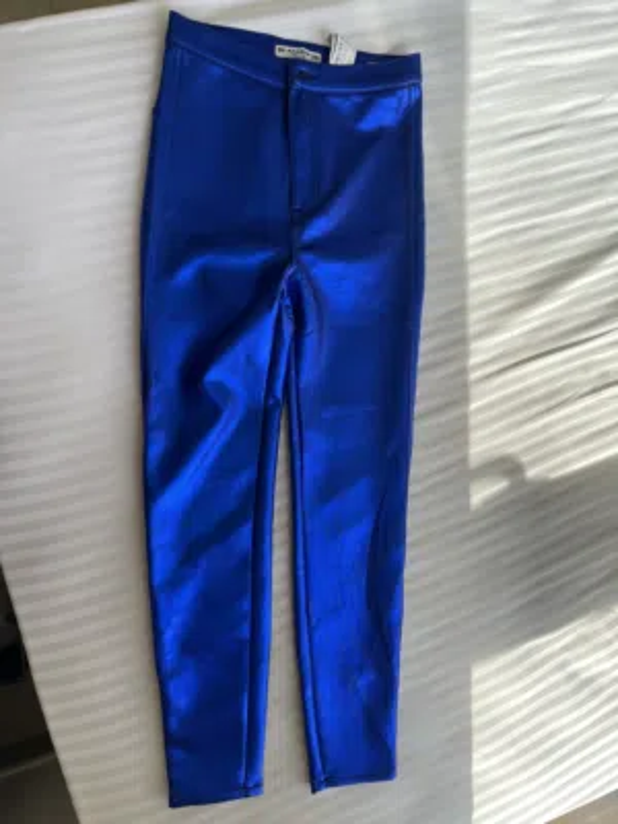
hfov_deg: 54.9
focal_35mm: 25
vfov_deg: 69.4
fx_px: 595
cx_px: 309
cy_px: 412
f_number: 1.6
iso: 40
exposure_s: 1/121
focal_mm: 5.1
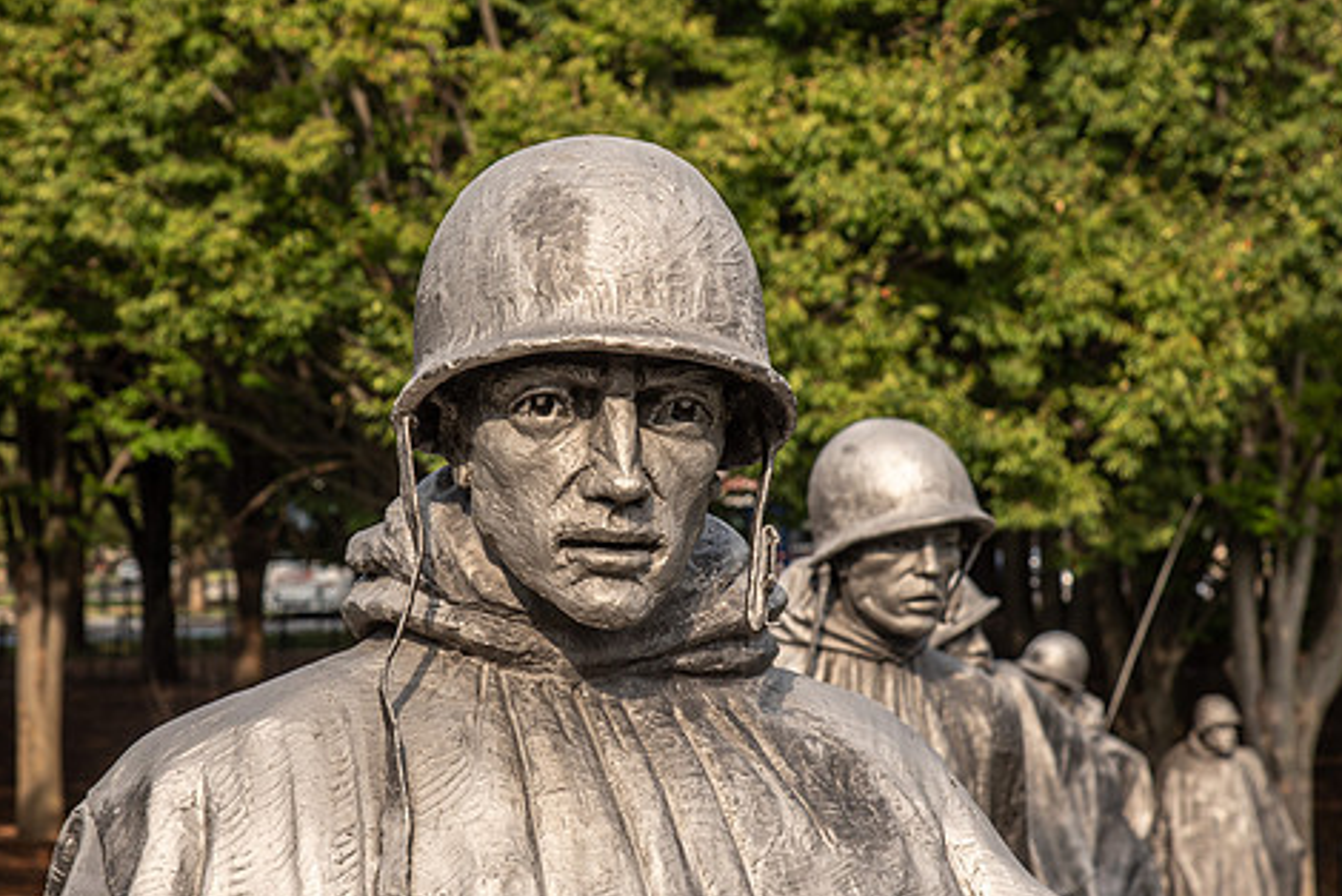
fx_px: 5893
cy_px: 481
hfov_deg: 13.0
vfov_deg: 8.7
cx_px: 620
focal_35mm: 158
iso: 160
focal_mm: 92
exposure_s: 1/160
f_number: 10
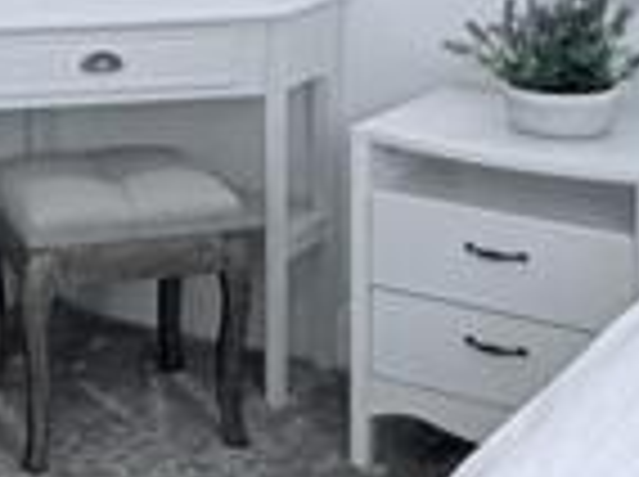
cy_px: -117
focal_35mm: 101
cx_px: 122
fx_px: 1861
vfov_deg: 14.1
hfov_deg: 19.3
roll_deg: +0.1
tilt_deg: -5.8
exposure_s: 1/121
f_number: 2.2
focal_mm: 2.22
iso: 250
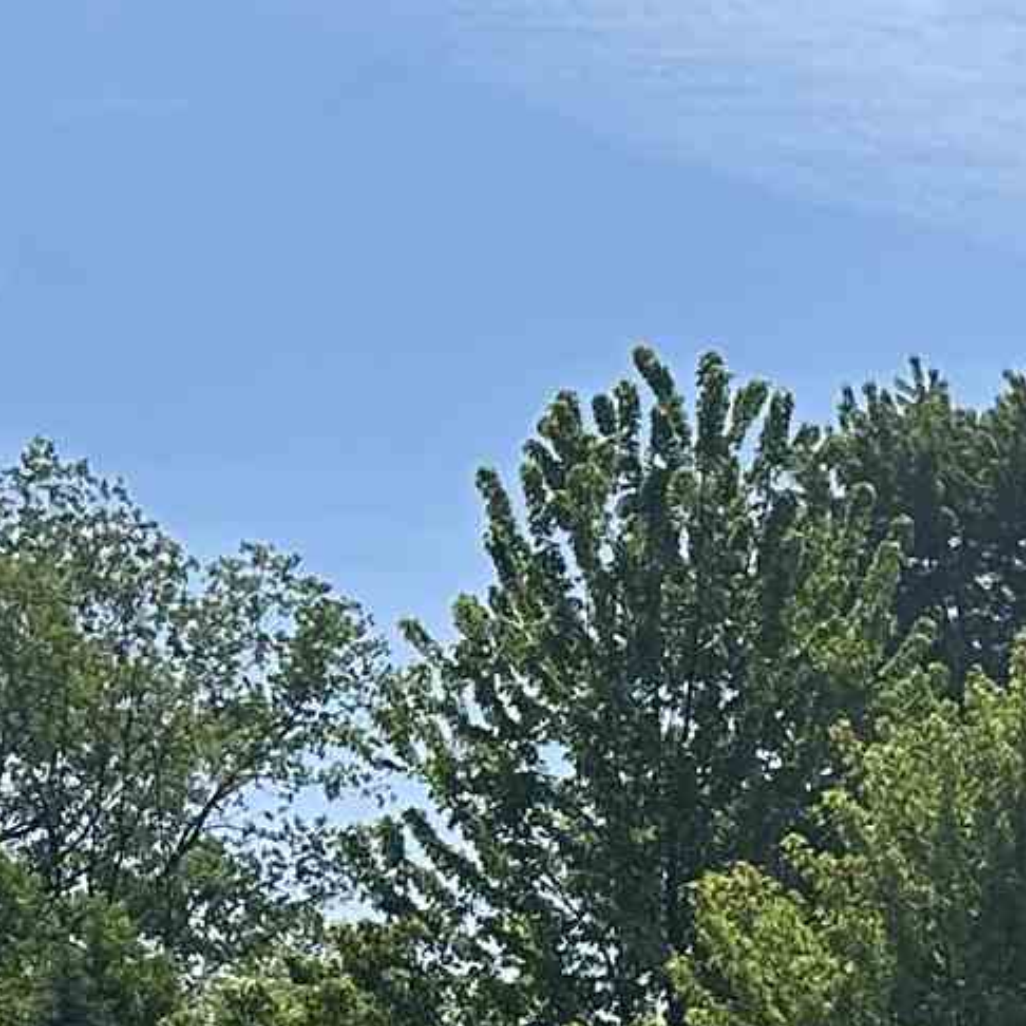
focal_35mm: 134
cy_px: 1619
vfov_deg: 12.3
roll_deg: -0.4
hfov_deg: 11.2
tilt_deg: +1.5
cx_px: 2350
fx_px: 4493
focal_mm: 6.86
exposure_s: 1/6623
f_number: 1.78
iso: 80
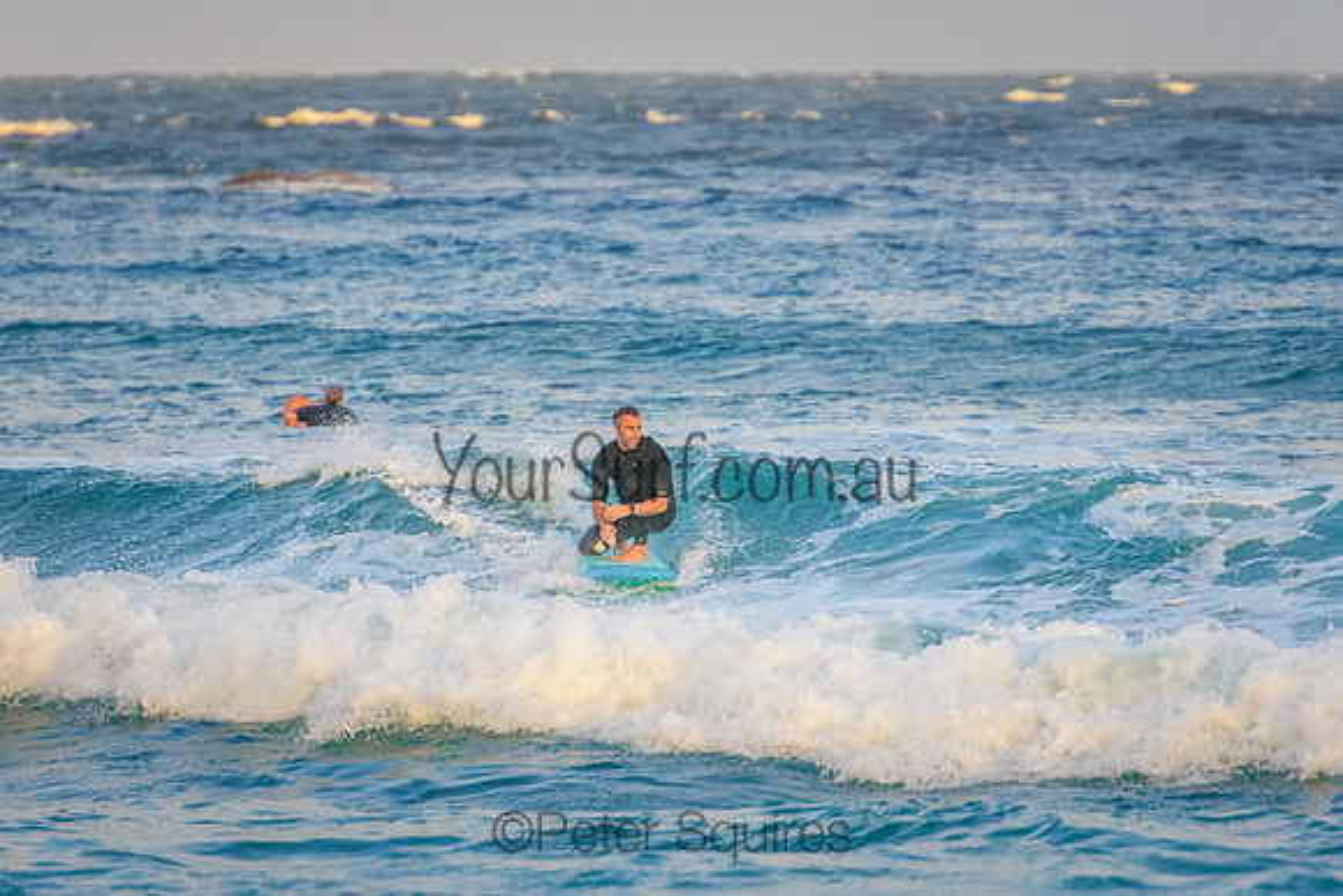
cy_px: 448
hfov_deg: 3.4
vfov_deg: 2.2
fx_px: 22939
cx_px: 672
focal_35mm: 615
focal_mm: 400
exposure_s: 1/1600
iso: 1800
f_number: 5.6
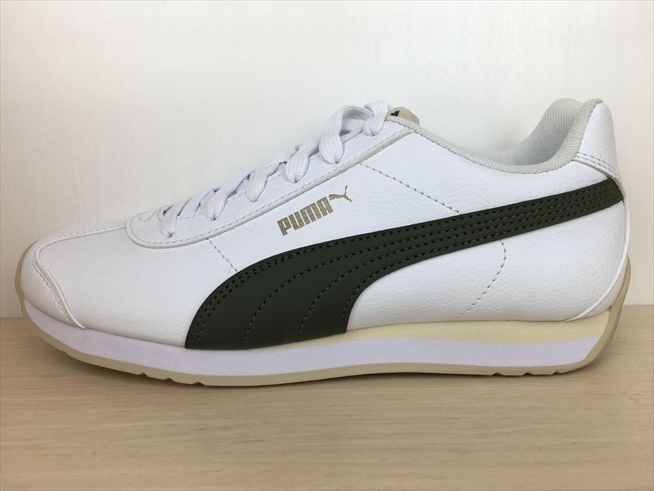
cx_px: 327
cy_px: 246
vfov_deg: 48.2
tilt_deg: -9.9
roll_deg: +1.6
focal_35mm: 29
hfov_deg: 61.7
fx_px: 548
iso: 25
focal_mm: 4.15
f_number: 2.2
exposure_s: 1/164
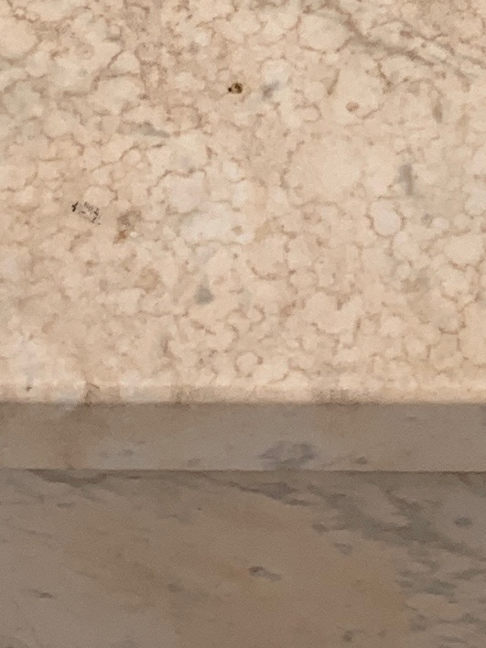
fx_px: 2771
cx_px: 637
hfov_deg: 9.8
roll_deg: -4.1
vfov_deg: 12.1
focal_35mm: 148
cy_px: -578
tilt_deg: -42.9
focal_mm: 4.25
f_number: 1.8
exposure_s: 1/2611
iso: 25
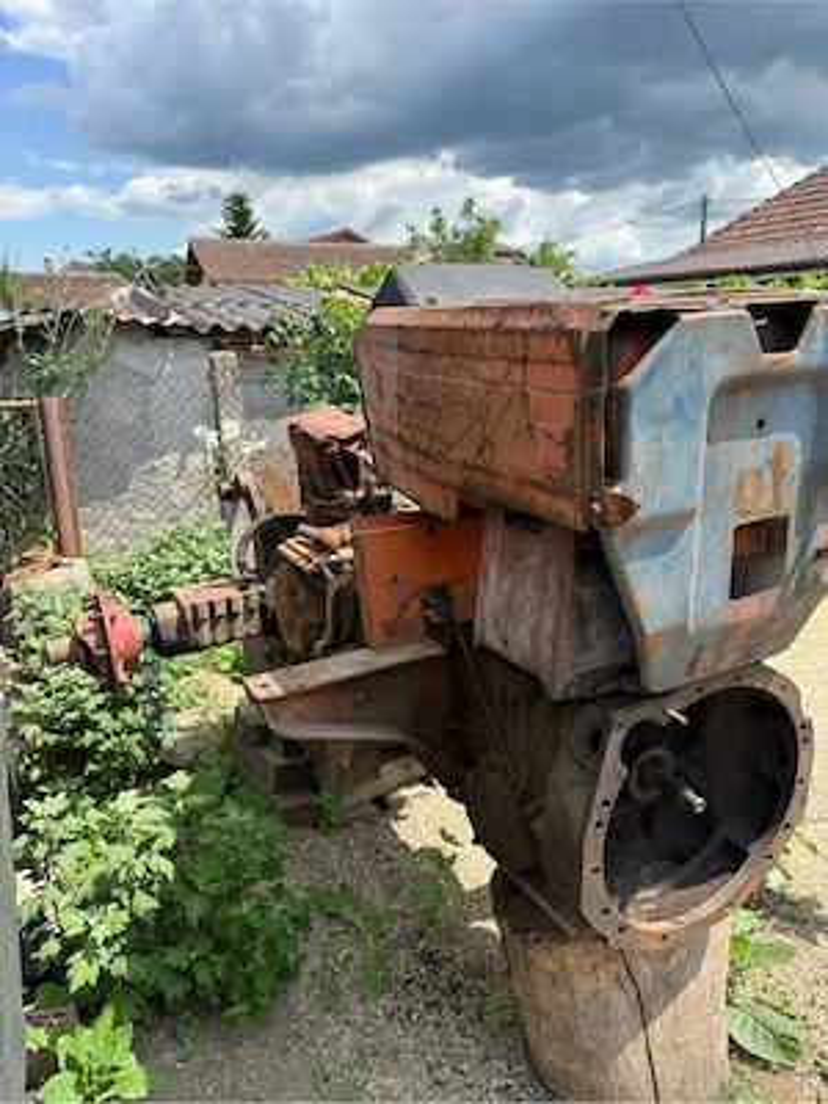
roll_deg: -0.5
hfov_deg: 56.8
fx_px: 765
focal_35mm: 24
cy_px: 552
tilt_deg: -14.4
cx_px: 414
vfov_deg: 71.6
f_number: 1.78
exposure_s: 1/1585
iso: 80
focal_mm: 6.76
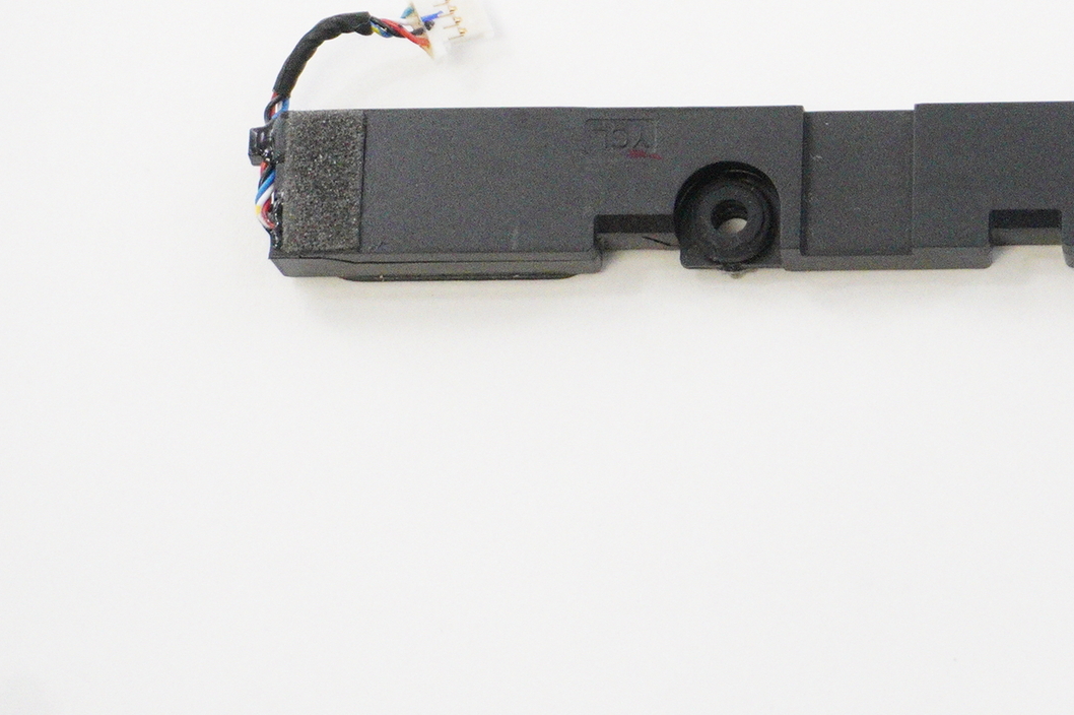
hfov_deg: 14.6
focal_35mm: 138
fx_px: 4120
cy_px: 231
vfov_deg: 9.9
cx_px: 1113
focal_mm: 39
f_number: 5.6
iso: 6400
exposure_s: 1/320
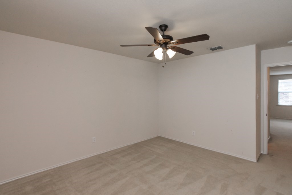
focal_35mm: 16
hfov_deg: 95.0
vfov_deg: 72.1
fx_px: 134
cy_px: 98
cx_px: 146
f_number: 6.3
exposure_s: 1/60
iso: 640
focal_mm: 11
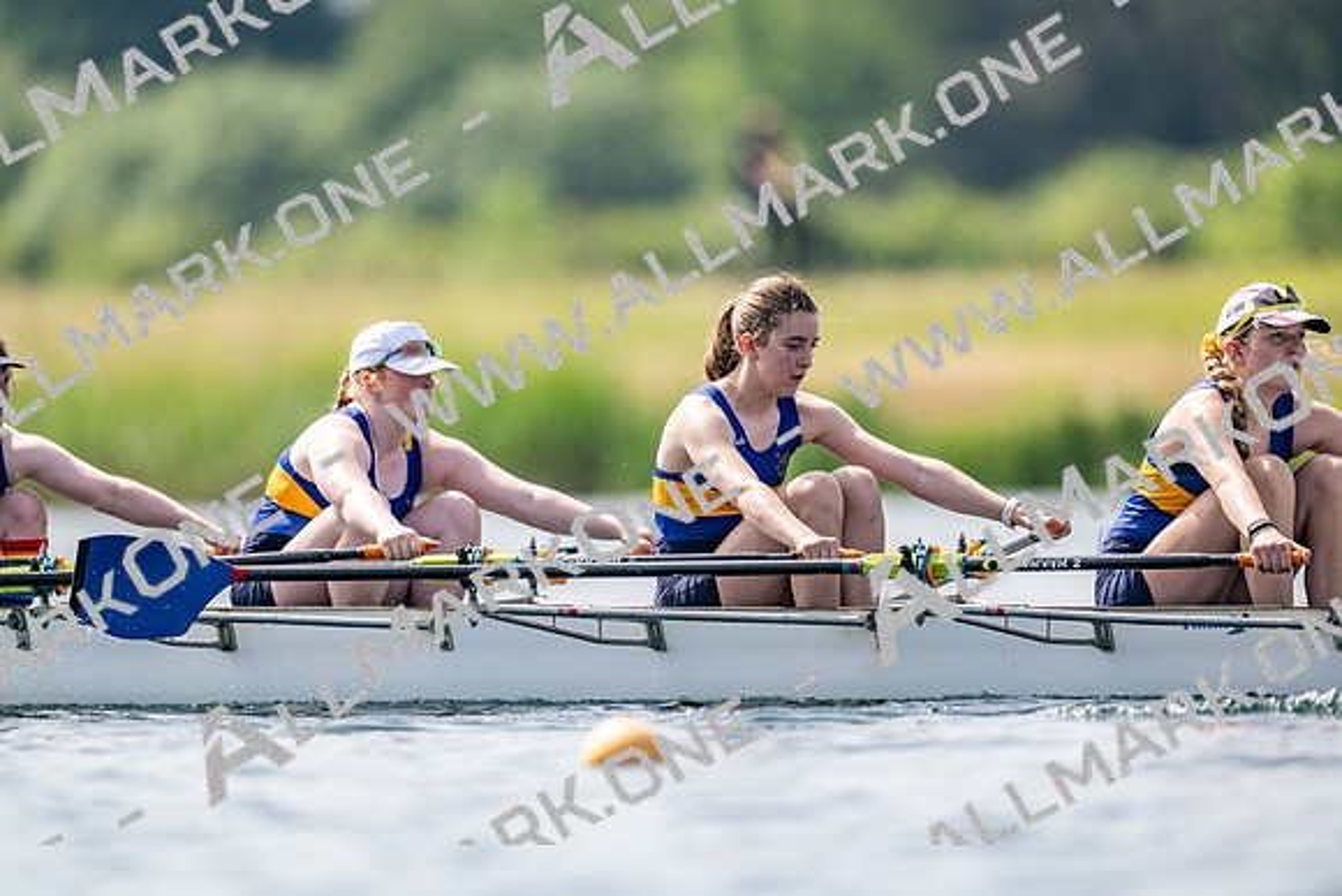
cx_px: 671
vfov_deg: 2.3
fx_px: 22371
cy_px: 448
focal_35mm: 600
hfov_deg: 3.4
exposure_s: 1/2500
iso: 220
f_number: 4
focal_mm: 600
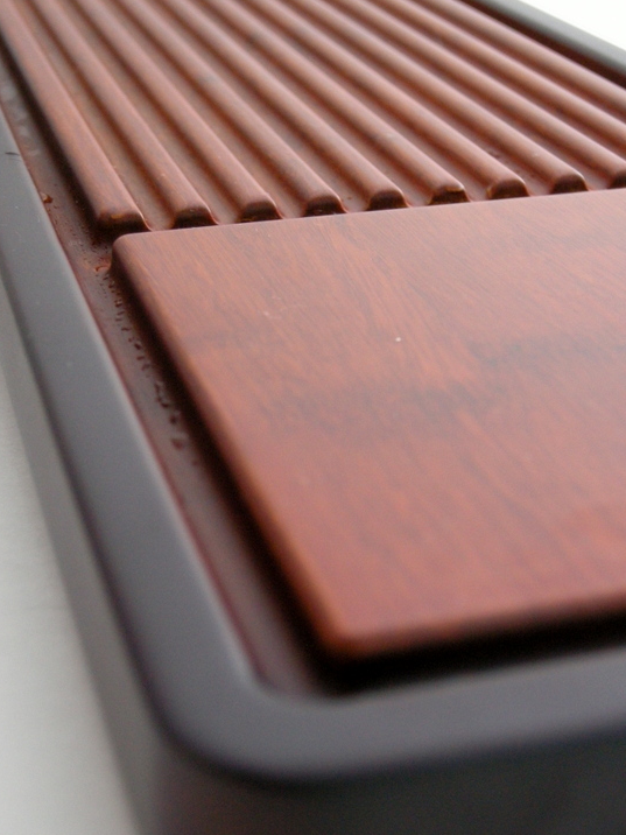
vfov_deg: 29.0
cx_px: 335
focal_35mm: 67
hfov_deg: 21.9
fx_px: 1616
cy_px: 419
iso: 400
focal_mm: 12.9
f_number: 3.5
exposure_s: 1/31.7
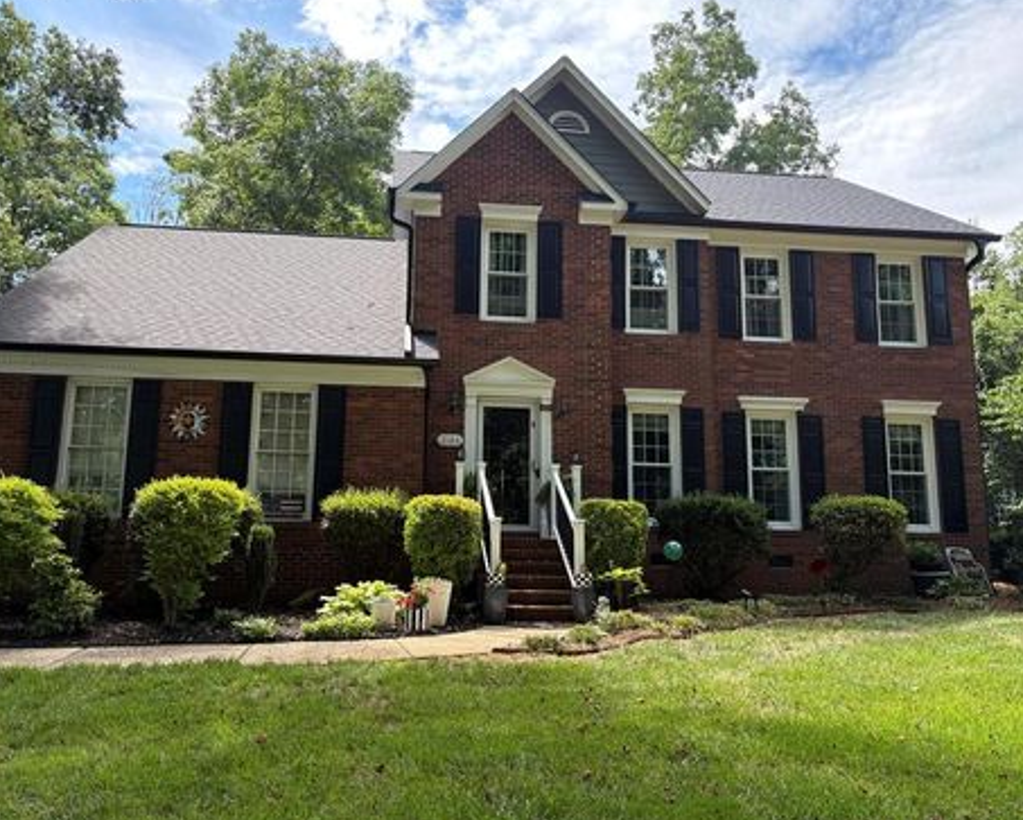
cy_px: 408
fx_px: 848
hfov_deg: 62.1
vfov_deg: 51.6
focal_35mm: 28
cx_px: 470
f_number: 1.6
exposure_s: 1/552
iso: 64
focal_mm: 5.96
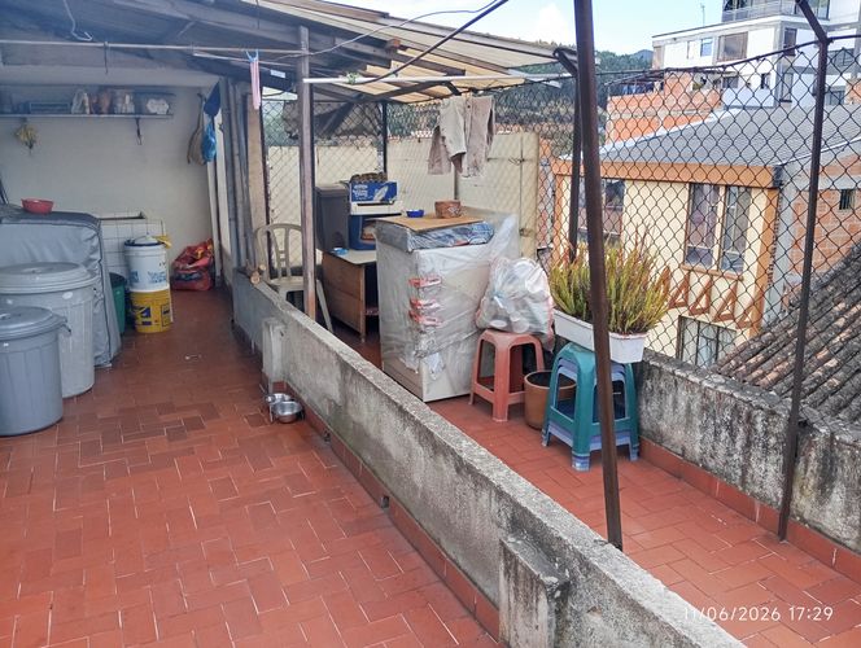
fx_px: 697
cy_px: 324
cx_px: 430
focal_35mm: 28
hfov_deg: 63.4
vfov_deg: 49.9
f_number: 1.8
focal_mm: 4.22
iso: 448
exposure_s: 1/120
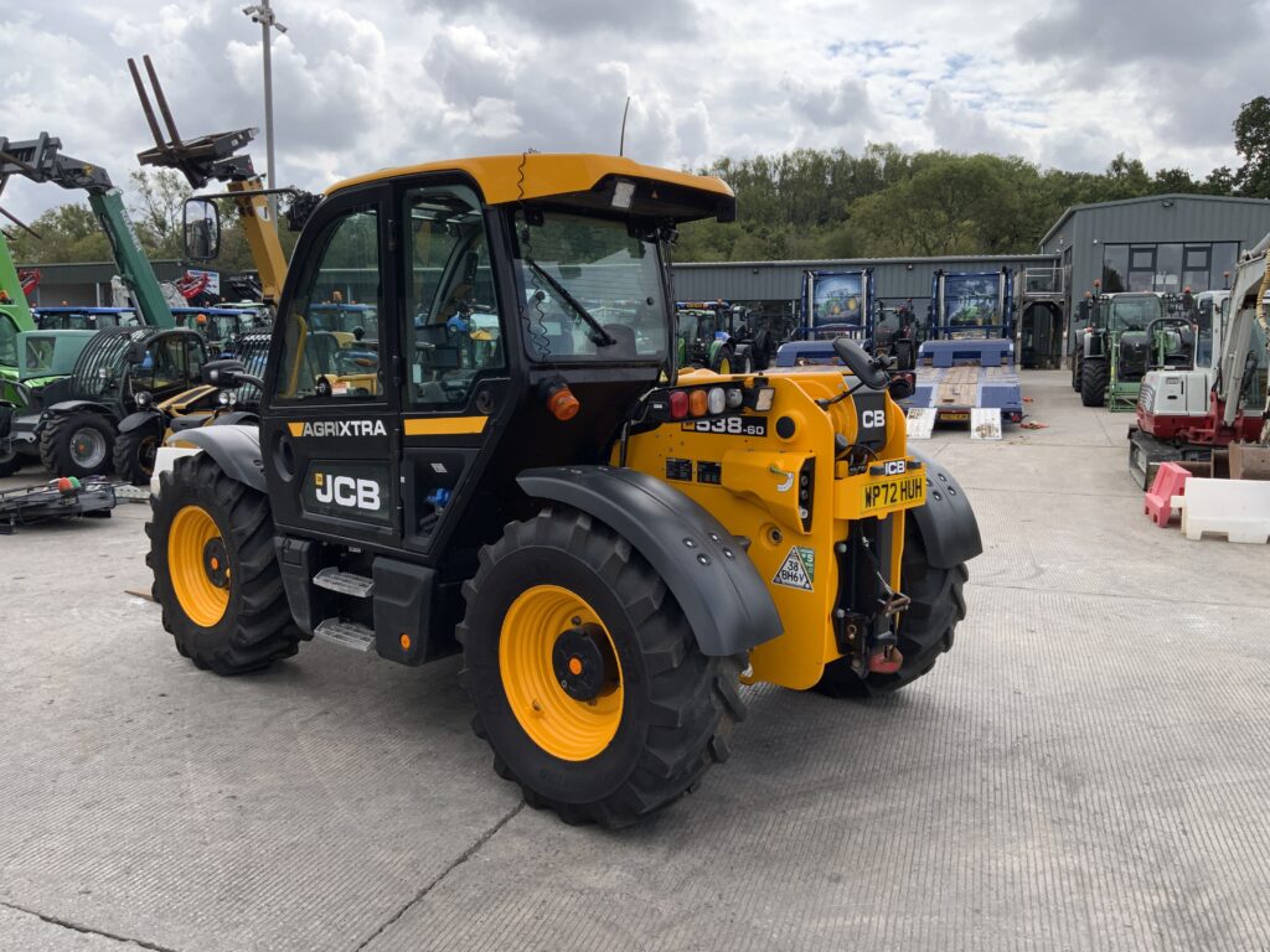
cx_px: 635
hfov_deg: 61.7
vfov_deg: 48.2
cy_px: 476
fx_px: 1064
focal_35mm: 29
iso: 16
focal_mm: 3
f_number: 1.8
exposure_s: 1/1098
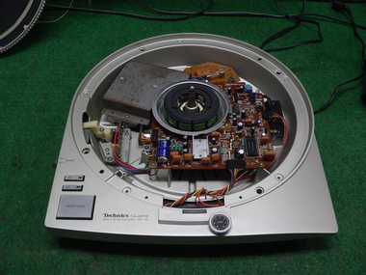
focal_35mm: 36
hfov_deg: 51.4
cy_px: 138
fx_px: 381
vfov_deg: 39.7
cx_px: 183
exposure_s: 1/40
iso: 200
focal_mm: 6
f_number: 2.8
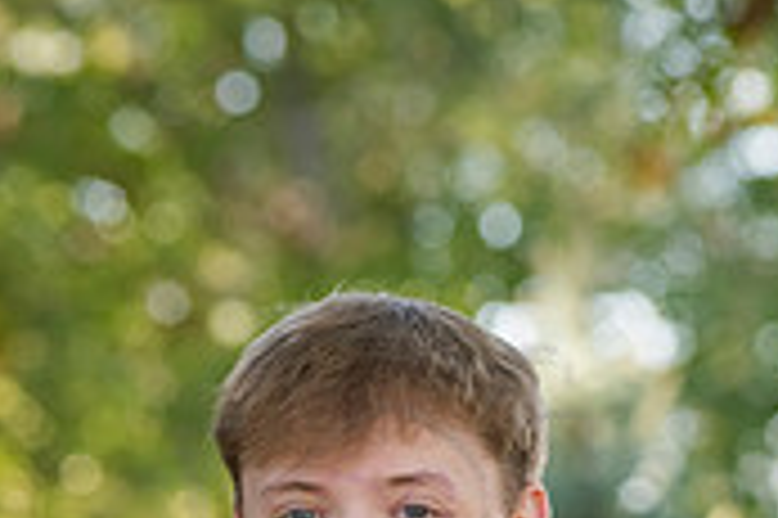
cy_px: 928
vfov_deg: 4.4
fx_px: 6736
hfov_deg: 6.6
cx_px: 405
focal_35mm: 312
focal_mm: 120
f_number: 5
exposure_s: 1/320
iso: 800
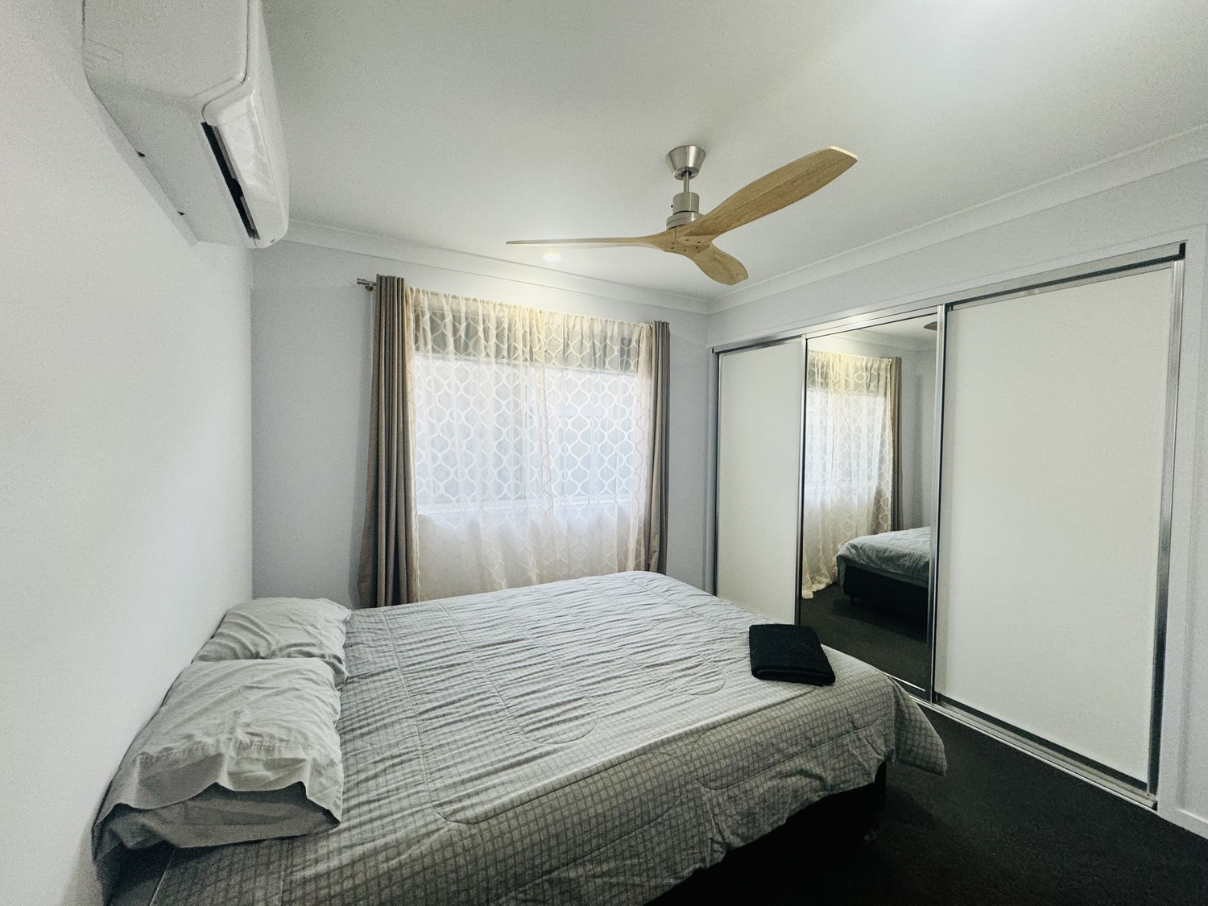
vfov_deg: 85.7
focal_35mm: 14
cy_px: 453
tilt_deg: -2.9
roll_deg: -2.1
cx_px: 604
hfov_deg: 102.1
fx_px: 489
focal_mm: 2.22
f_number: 2.2
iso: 160
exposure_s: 1/100
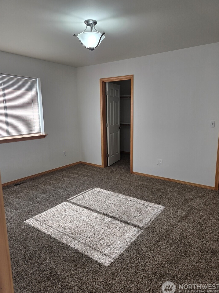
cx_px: 112
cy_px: 145
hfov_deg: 56.8
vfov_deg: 71.6
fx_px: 202
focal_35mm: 24
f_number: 1.8
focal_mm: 5.4
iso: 32
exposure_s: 1/120
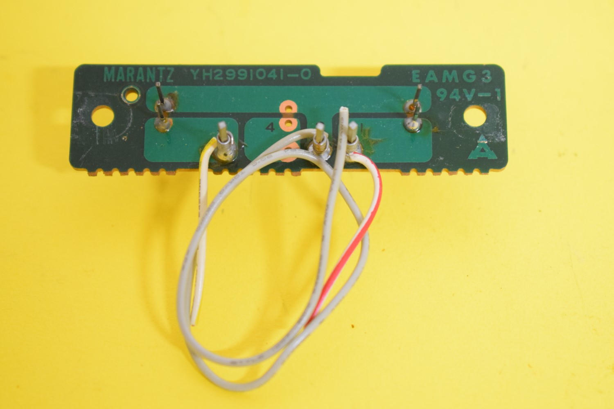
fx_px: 1407
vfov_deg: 16.6
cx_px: 307
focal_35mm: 82
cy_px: 204
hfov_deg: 24.6
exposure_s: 1/50
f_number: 5.6
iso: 3200
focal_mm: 55
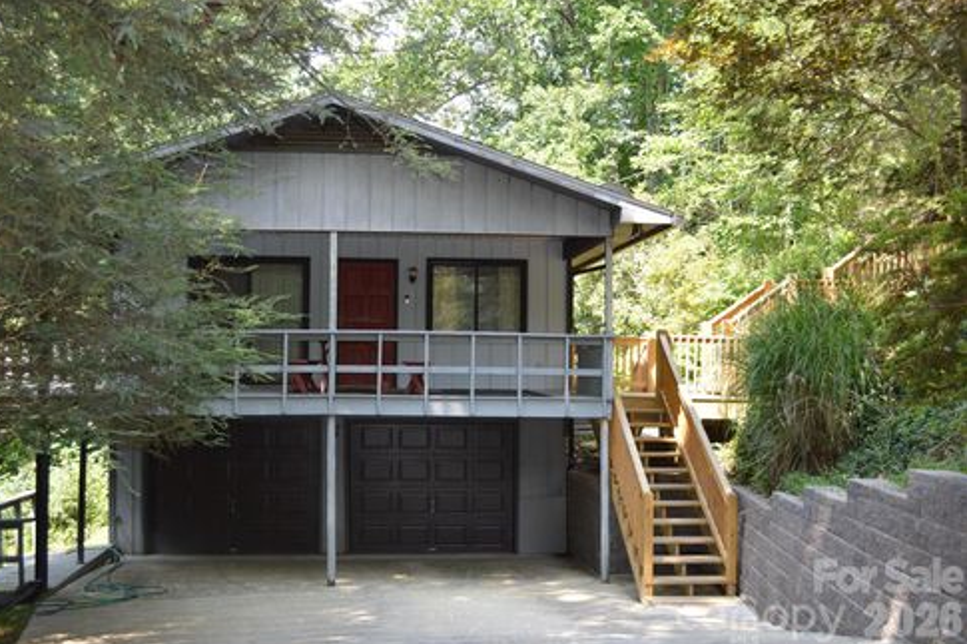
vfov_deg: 38.9
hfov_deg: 55.8
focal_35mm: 34
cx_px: 471
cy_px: 323
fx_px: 913
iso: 200
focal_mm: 22
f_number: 4
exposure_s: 1/125
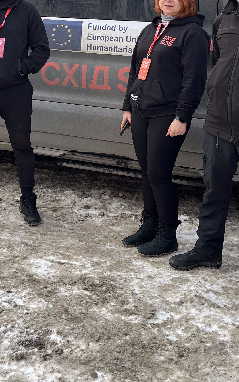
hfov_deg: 24.4
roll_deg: -4.4
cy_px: 88
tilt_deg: -7.9
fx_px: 553
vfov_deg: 37.1
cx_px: 106
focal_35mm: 53
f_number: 1.6
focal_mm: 5.1
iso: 50
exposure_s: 1/487
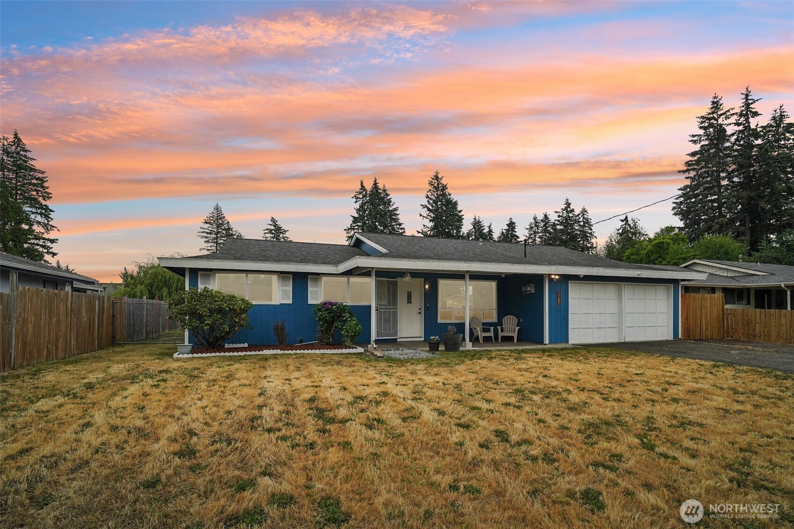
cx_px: 397
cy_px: 264
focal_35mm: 16
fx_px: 353
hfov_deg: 96.7
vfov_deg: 73.7
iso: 1600
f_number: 8
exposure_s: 1/1600
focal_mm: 16
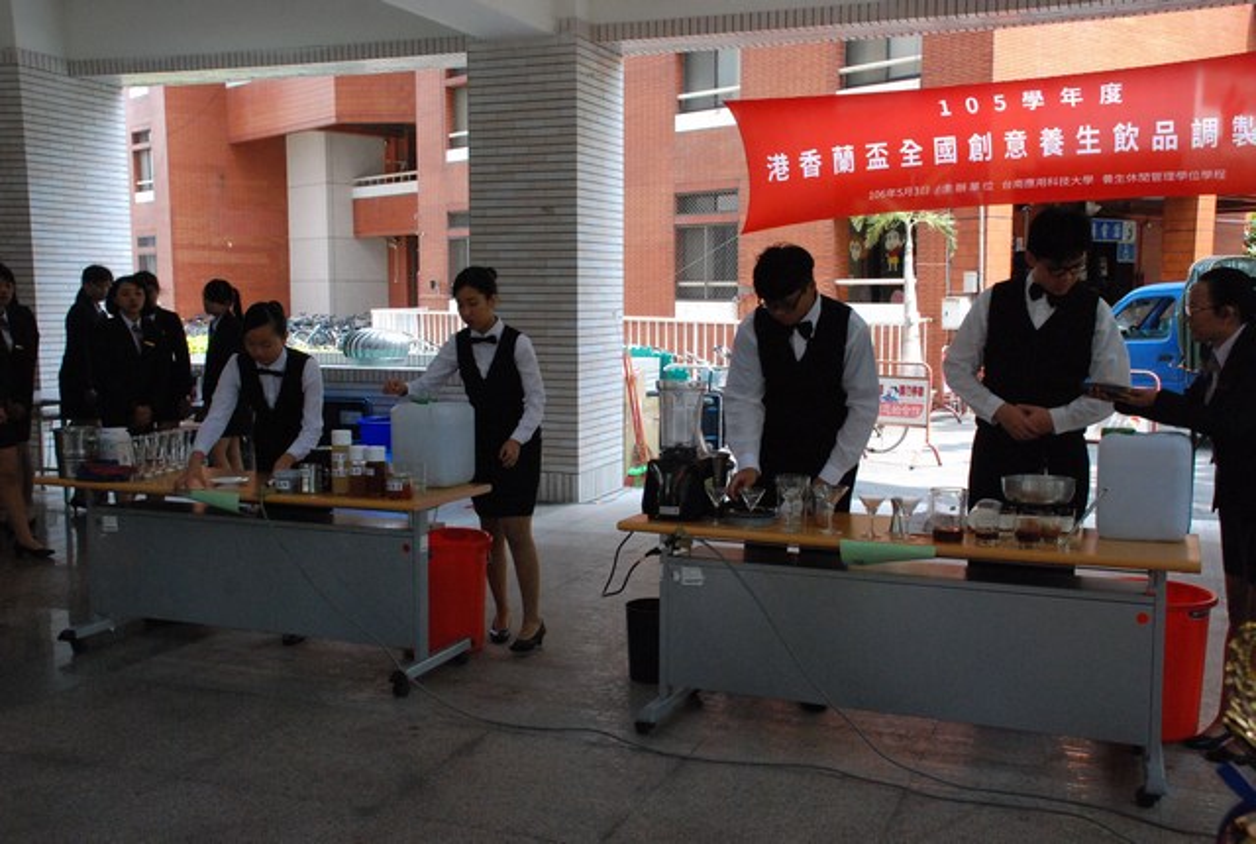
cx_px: 628
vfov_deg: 37.1
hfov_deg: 53.0
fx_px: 1259
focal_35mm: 36
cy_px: 422
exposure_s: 1/250
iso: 1600
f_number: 8
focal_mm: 24
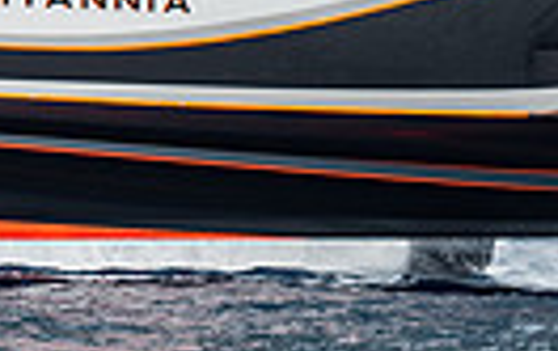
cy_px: -345
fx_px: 13619
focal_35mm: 894
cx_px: 875
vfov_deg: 1.5
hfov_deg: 2.3
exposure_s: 1/800
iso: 100
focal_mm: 200
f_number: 4
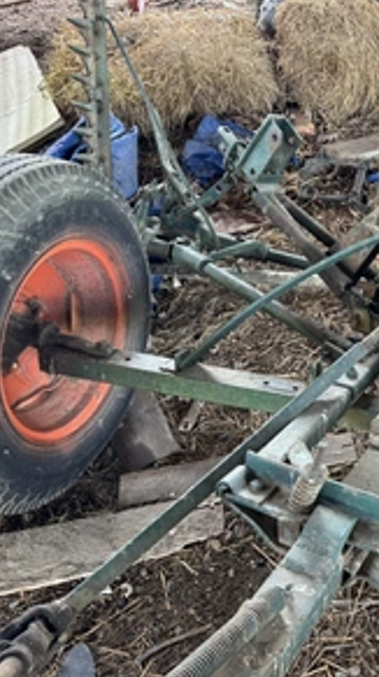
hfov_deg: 30.4
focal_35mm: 36
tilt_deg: -42.9
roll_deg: -0.9
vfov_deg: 55.3
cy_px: 330
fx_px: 645
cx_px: 381
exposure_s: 1/84
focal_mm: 6.76
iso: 200
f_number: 1.78
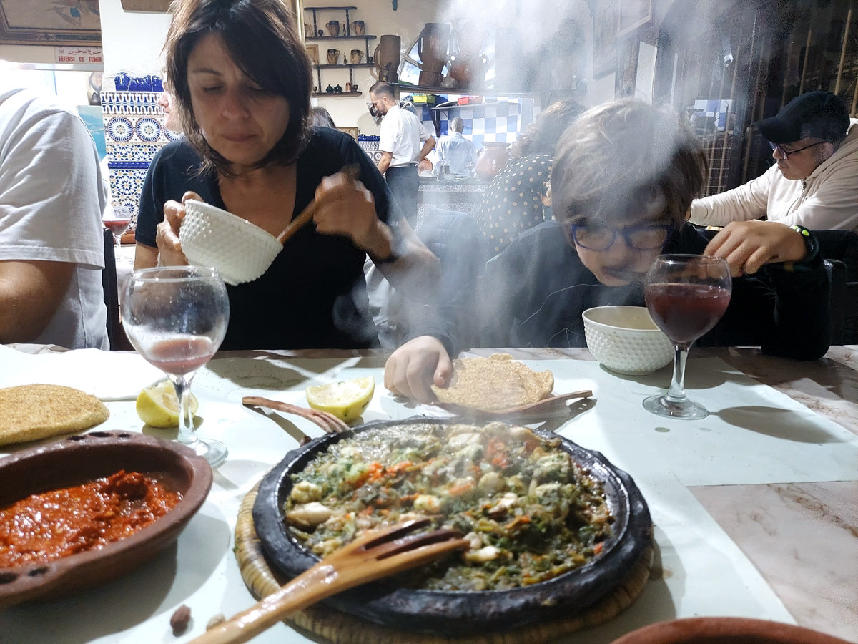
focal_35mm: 24
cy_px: 322
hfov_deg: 71.6
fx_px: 595
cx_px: 429
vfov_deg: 56.8
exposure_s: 1/14
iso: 1000
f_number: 1.8
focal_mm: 5.23
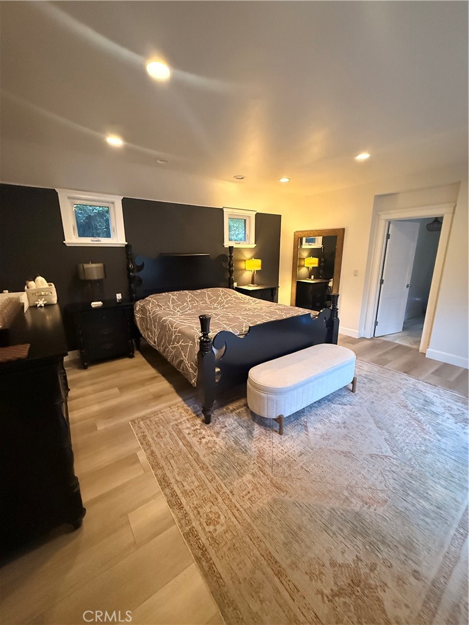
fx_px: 253
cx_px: 234
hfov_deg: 85.7
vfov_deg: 102.1
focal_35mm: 14
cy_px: 312
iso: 1250
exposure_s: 1/60
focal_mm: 2.22
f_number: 2.2
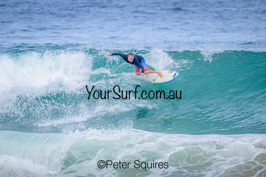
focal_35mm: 818
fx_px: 6043
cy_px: 88
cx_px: 133
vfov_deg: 1.7
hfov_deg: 2.5
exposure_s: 1/2000
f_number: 11
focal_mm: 800
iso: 800
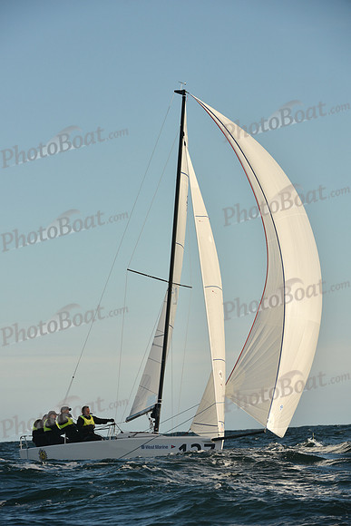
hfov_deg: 6.9
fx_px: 2923
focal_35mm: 200
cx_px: 176
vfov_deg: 10.3
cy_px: 263
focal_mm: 200
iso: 320
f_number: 8
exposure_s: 1/1250
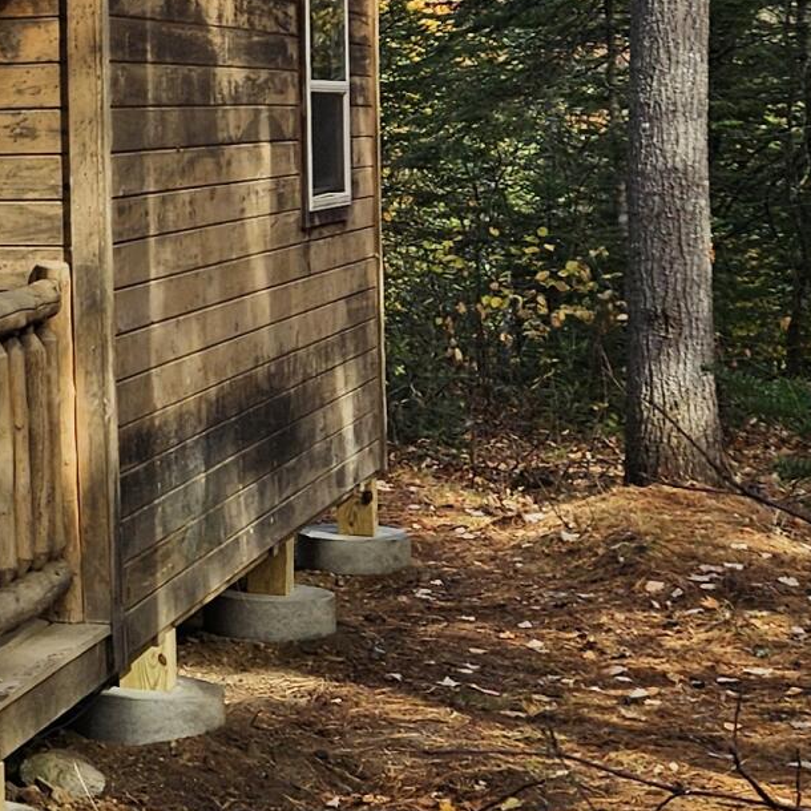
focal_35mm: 100
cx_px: -715
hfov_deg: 14.8
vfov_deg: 17.2
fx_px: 2651
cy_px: 85
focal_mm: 5.4
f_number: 1.8
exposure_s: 1/677
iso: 25
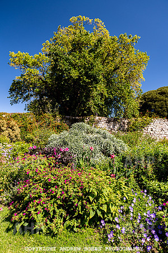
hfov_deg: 53.1
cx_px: 84
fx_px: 168
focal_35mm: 24
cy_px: 126
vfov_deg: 73.7
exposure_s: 1/250
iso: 64
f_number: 5.6
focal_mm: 24
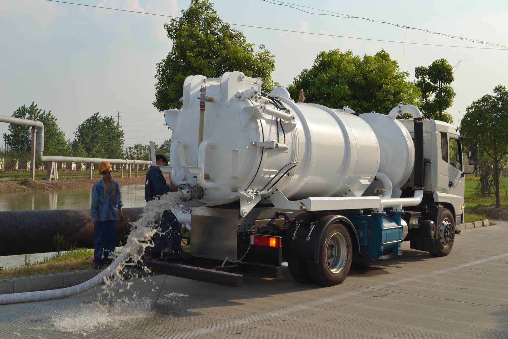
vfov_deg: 30.8
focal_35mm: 44
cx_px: 254
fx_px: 614
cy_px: 170
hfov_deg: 45.0
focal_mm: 29
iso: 100
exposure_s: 1/200
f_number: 9
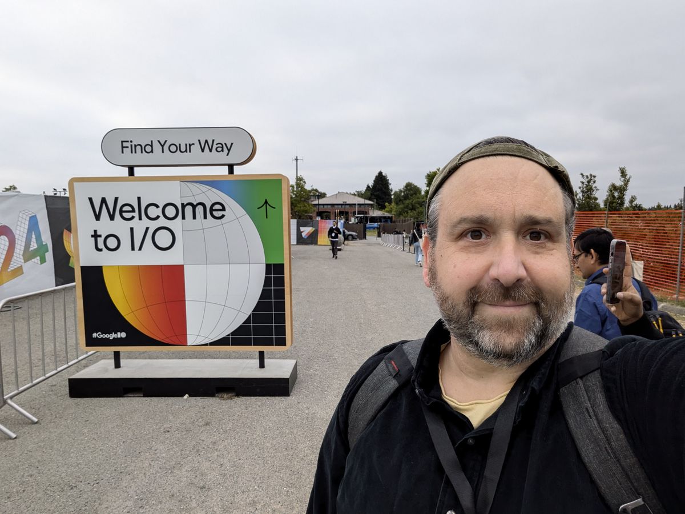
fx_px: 416
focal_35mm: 21
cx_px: 342
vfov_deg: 63.4
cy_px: 257
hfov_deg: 79.0
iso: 49
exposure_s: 1/367
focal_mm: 2.74
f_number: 2.2
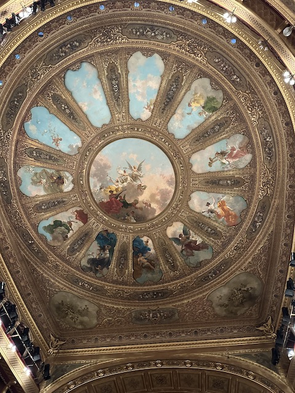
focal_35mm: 24
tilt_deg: +72.6
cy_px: 196
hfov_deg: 56.8
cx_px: 148
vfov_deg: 71.6
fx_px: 273
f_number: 1.78
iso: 800
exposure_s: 1/33
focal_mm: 6.86
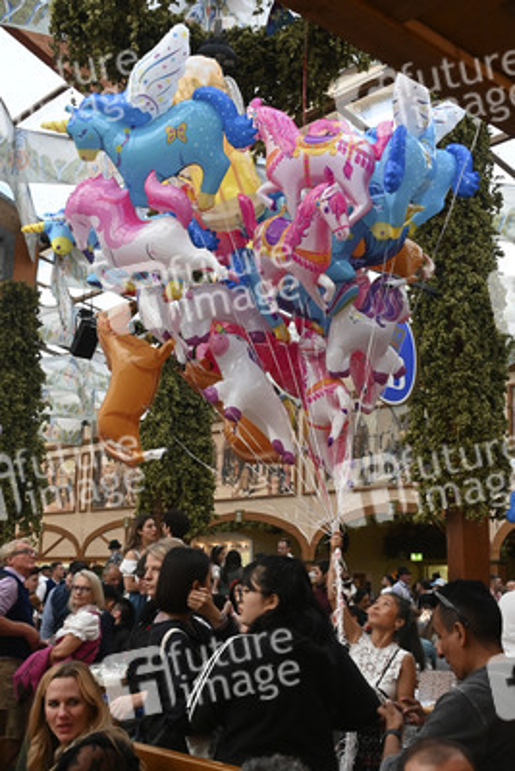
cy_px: 386
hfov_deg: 31.9
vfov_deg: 46.4
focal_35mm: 42
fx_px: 900
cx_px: 258
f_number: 8
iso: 5000
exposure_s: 1/250
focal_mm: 28
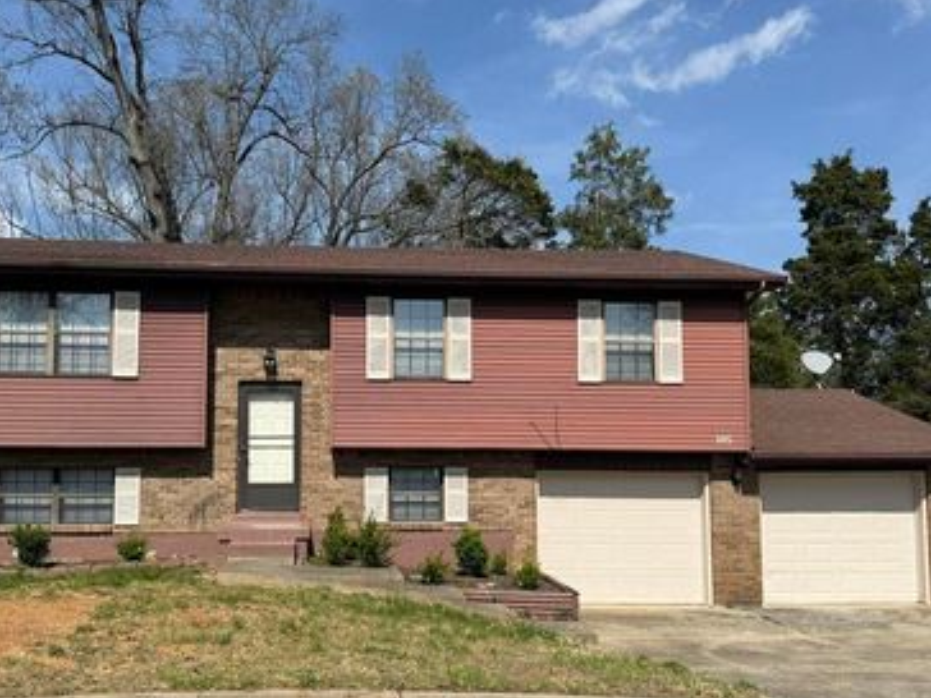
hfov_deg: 55.1
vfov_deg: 42.9
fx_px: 888
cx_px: 386
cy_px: 390
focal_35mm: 33
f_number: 1.78
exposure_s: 1/5714
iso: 80
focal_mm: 6.76
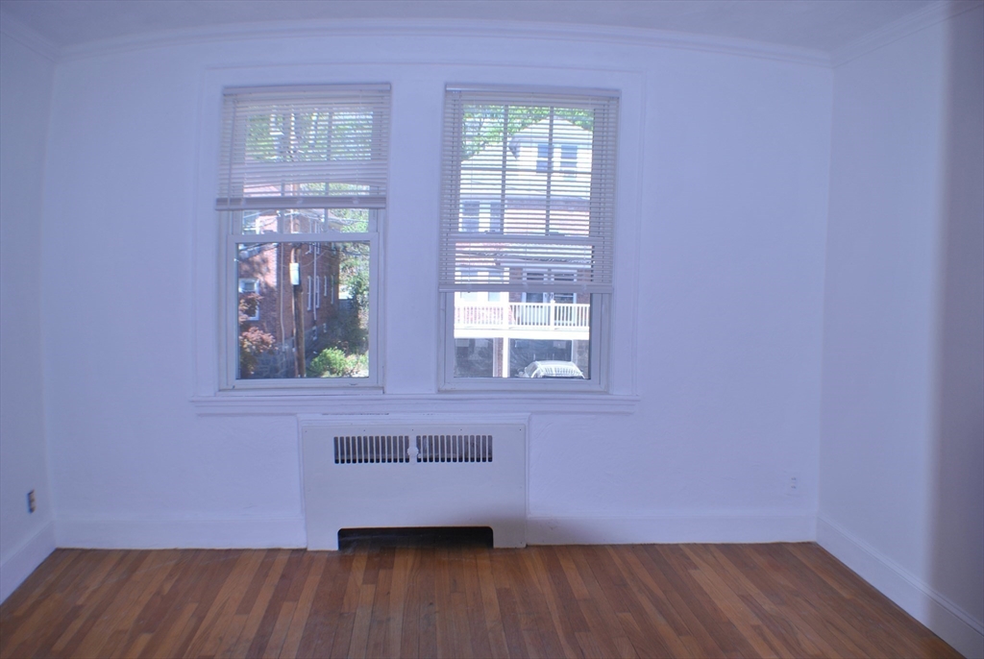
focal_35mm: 36
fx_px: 985
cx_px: 492
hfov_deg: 53.1
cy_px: 330
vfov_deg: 37.0
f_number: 4
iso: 100
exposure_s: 1/100
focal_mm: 24
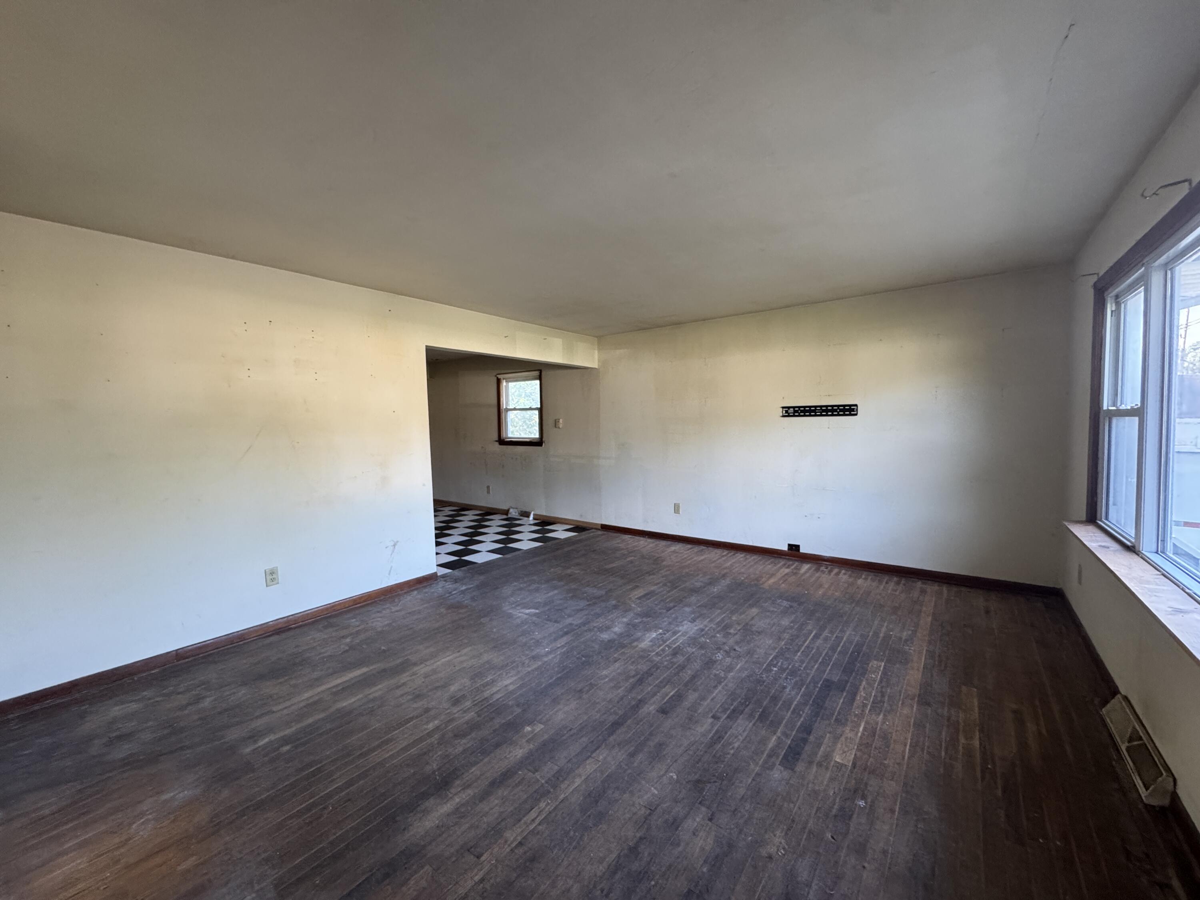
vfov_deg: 85.7
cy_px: 450
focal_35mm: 14
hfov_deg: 102.1
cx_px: 600
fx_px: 485
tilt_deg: -5.0
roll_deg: +1.0
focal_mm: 2.22
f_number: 2.2
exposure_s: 1/99
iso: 320
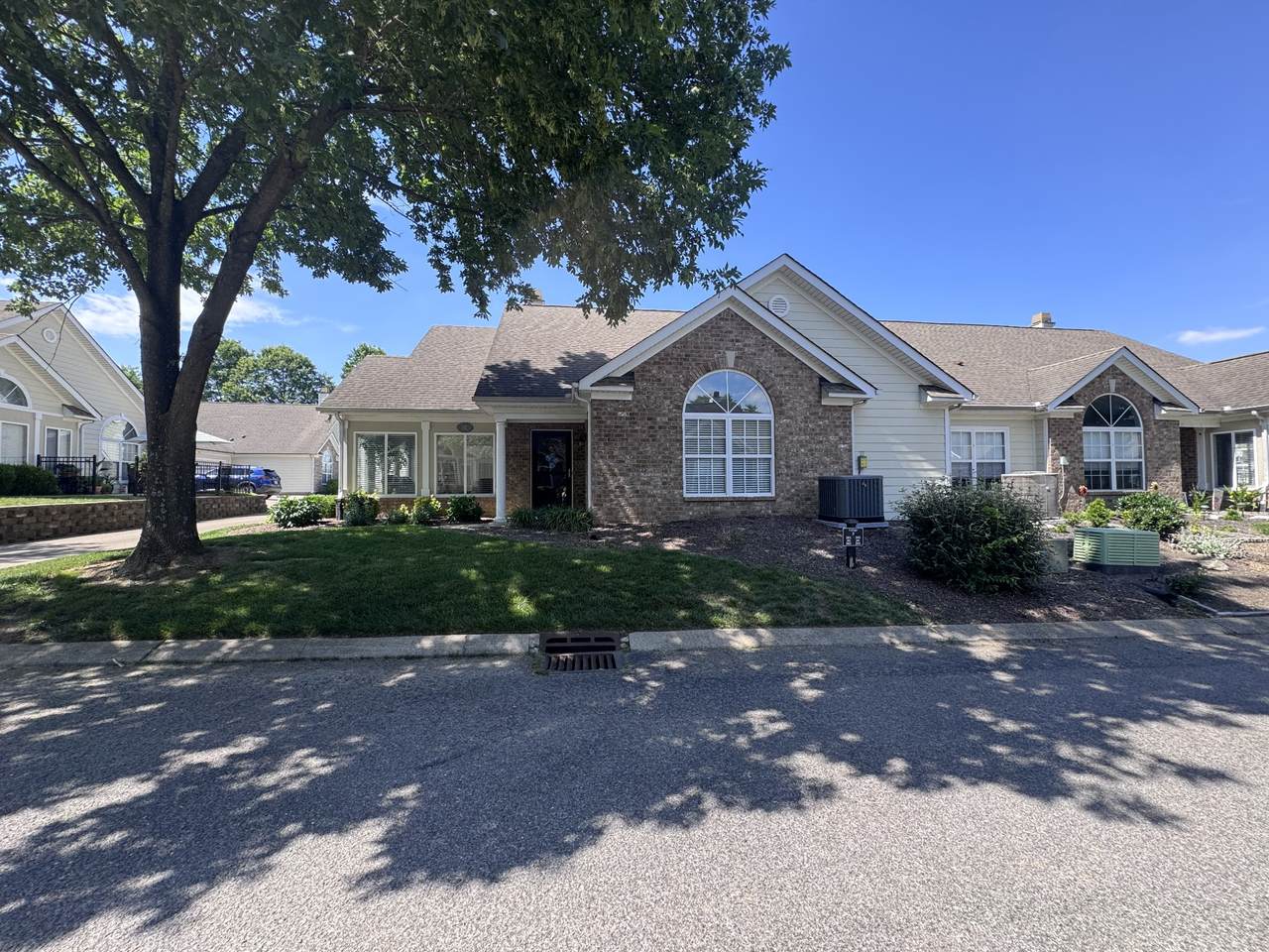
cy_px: 476
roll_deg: +0.6
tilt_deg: +2.7
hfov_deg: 102.1
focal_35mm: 14
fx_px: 513
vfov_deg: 85.7
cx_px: 634
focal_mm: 2.22
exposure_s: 1/343
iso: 40
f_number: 2.2
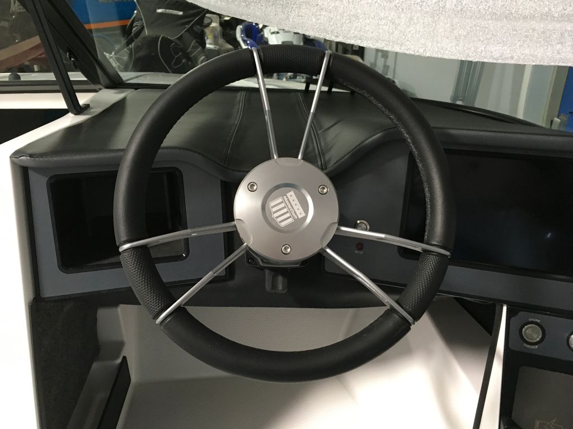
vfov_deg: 48.2
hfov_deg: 61.7
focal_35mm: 29
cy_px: 214
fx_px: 480
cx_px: 286
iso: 200
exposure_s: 1/33
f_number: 2.2
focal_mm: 4.15
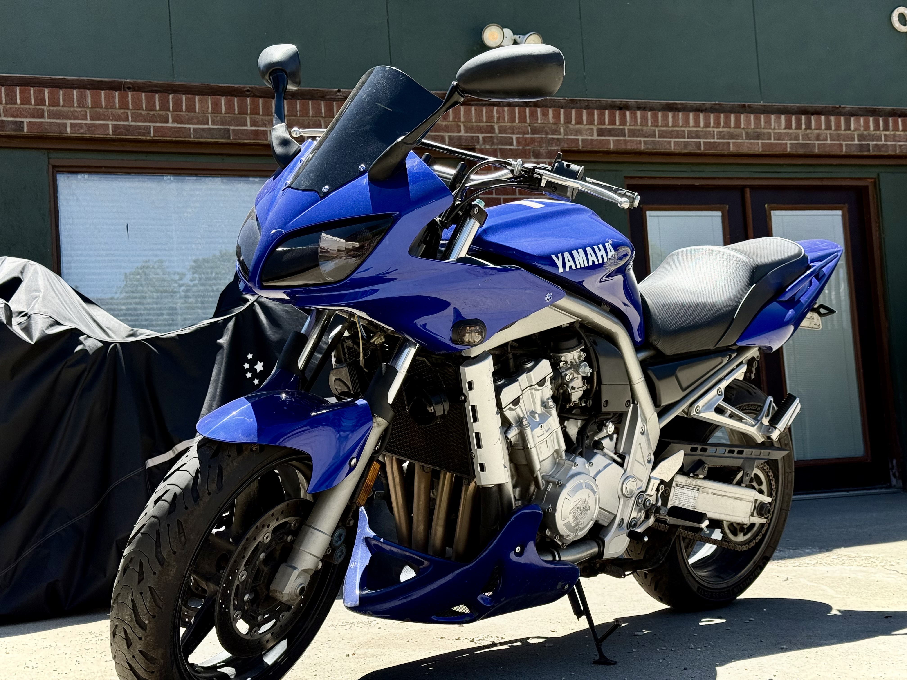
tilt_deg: +5.4
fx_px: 1258
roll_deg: +2.4
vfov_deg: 30.3
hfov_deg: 39.7
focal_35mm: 48
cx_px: 454
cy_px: 340
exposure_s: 1/1715
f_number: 1.78
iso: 80
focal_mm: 6.76
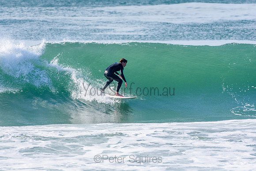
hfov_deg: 2.7
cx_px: 128
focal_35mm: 750
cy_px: 86
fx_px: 5334
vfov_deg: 1.8
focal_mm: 500
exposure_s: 1/2000
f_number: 5.6
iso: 400
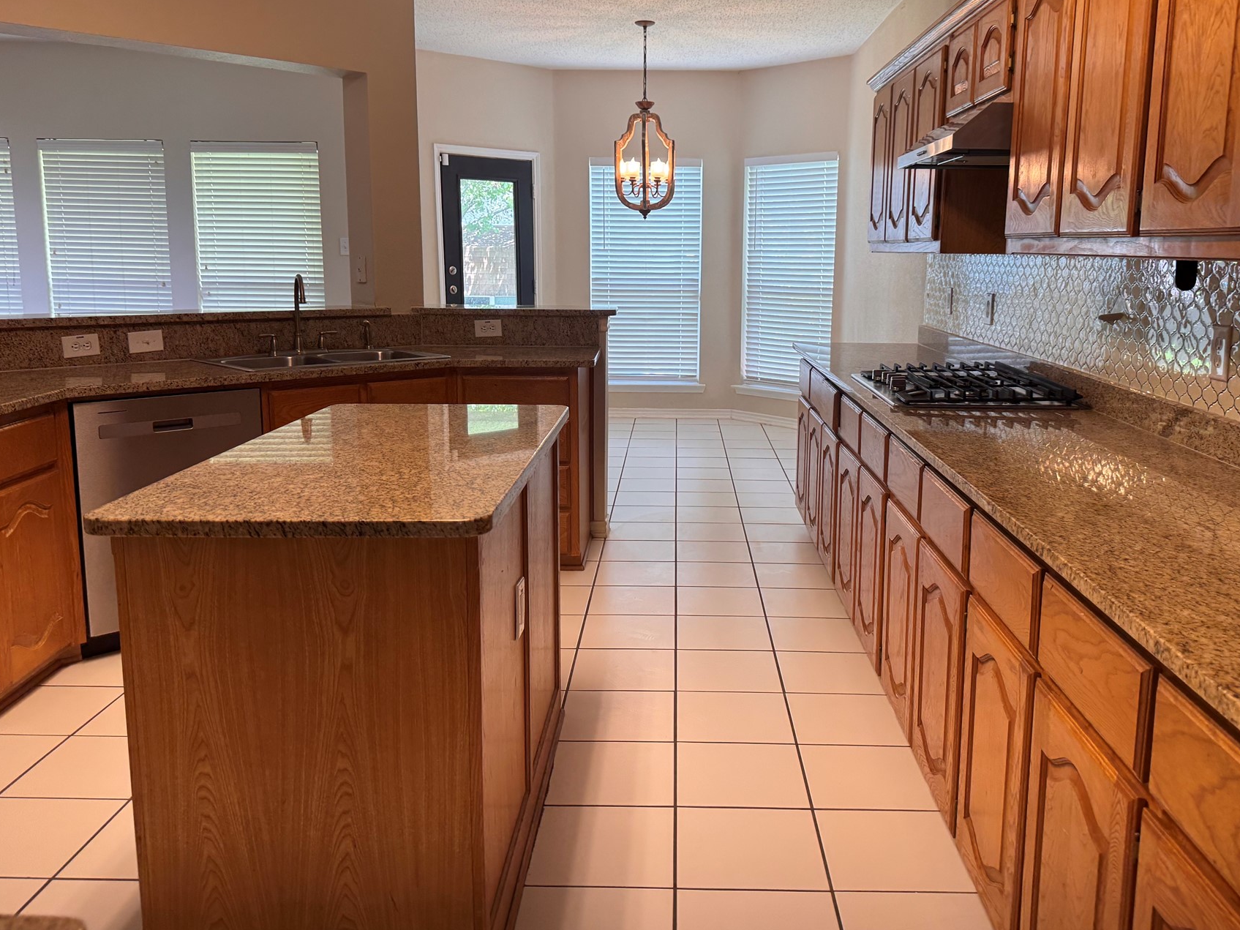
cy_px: 405
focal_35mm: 29
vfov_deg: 48.1
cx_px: 674
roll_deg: -0.7
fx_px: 1039
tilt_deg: -9.4
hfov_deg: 61.6
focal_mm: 6.76
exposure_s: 1/120
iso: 160
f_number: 1.78
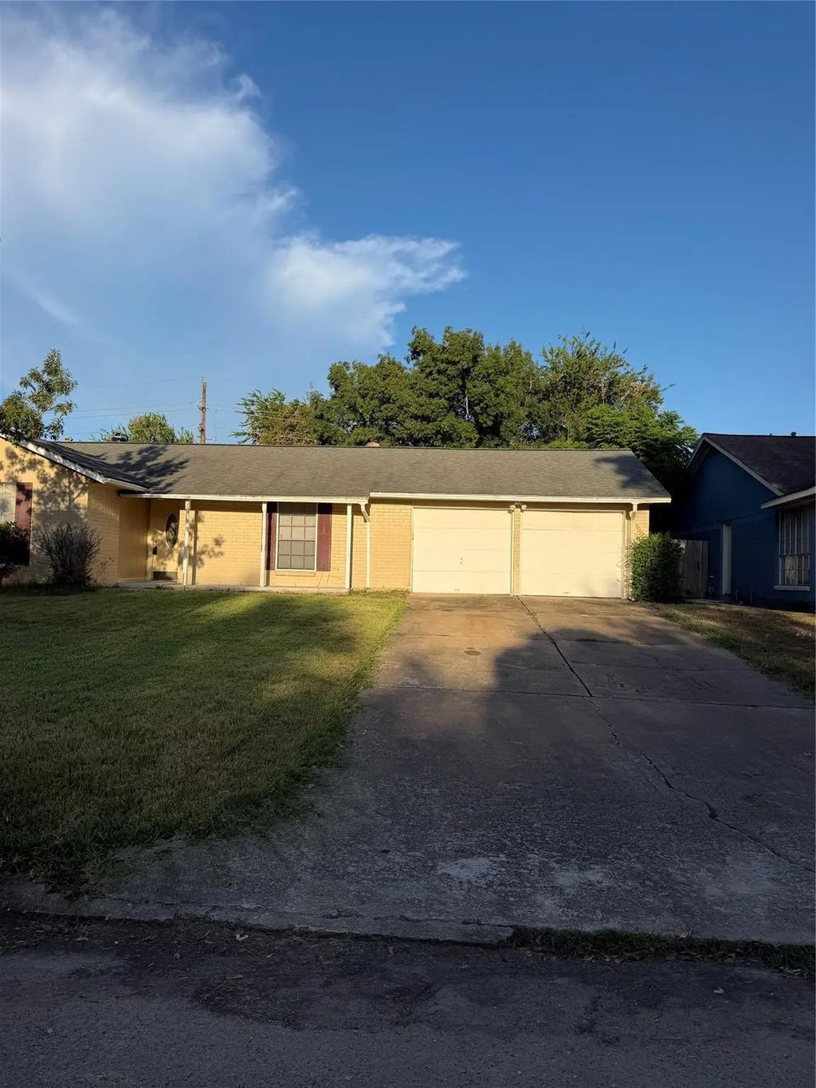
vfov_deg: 71.6
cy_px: 544
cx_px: 408
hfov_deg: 56.8
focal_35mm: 24
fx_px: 754
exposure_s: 1/3584
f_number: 1.78
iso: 80
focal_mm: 6.76
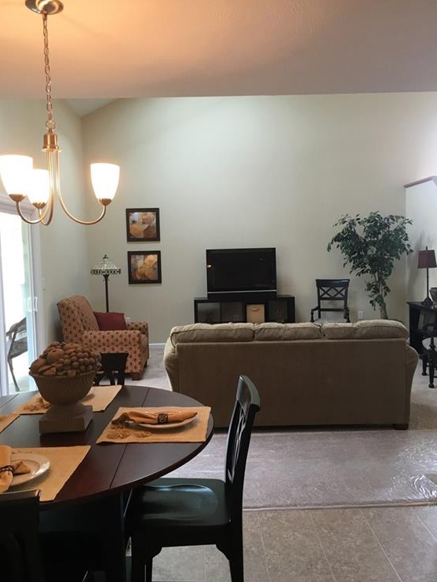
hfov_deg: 46.8
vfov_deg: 59.9
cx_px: 221
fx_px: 505
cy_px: 284
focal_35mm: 30
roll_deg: +1.3
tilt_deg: -2.8
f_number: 2.2
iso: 64
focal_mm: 4.15
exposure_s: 1/30
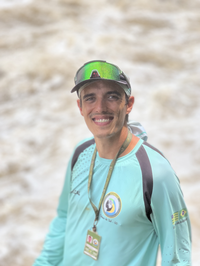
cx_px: 100
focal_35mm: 77
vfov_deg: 25.3
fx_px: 593
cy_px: 133
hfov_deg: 19.1
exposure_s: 1/481
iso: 32
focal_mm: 9
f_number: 2.8
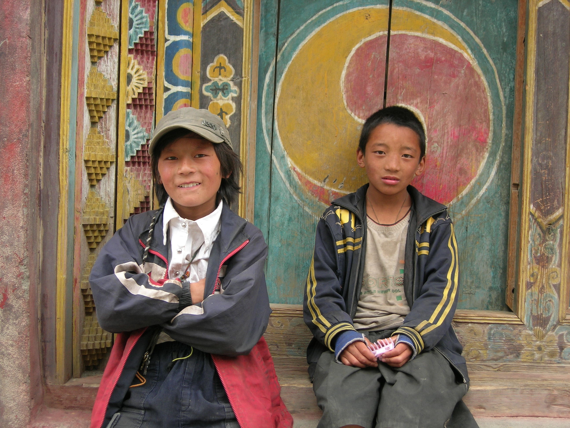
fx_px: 1004
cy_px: 214
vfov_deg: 24.0
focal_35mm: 61
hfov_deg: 31.7
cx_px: 285
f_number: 5.9
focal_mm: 12.7
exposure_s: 1/132
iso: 64
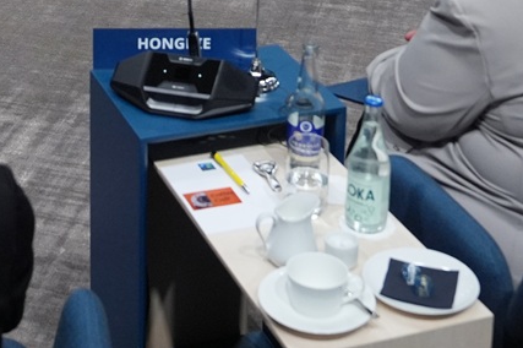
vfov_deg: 14.6
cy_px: -172
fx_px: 1263
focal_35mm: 87
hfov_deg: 23.1
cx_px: 103
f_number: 4
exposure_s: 1/500
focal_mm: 29
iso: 2500
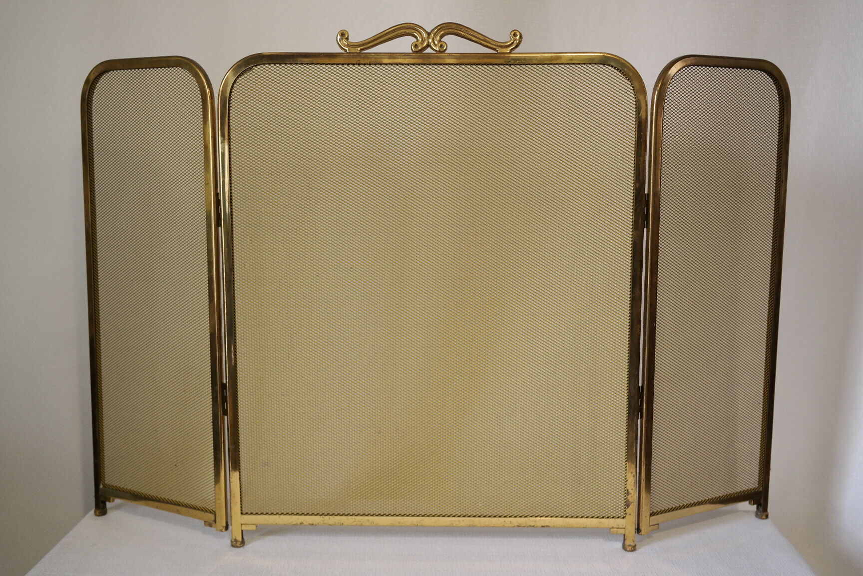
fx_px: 959
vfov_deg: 33.4
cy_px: 288
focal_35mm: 40
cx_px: 432
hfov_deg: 48.5
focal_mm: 26
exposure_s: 1/30
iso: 800
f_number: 6.3
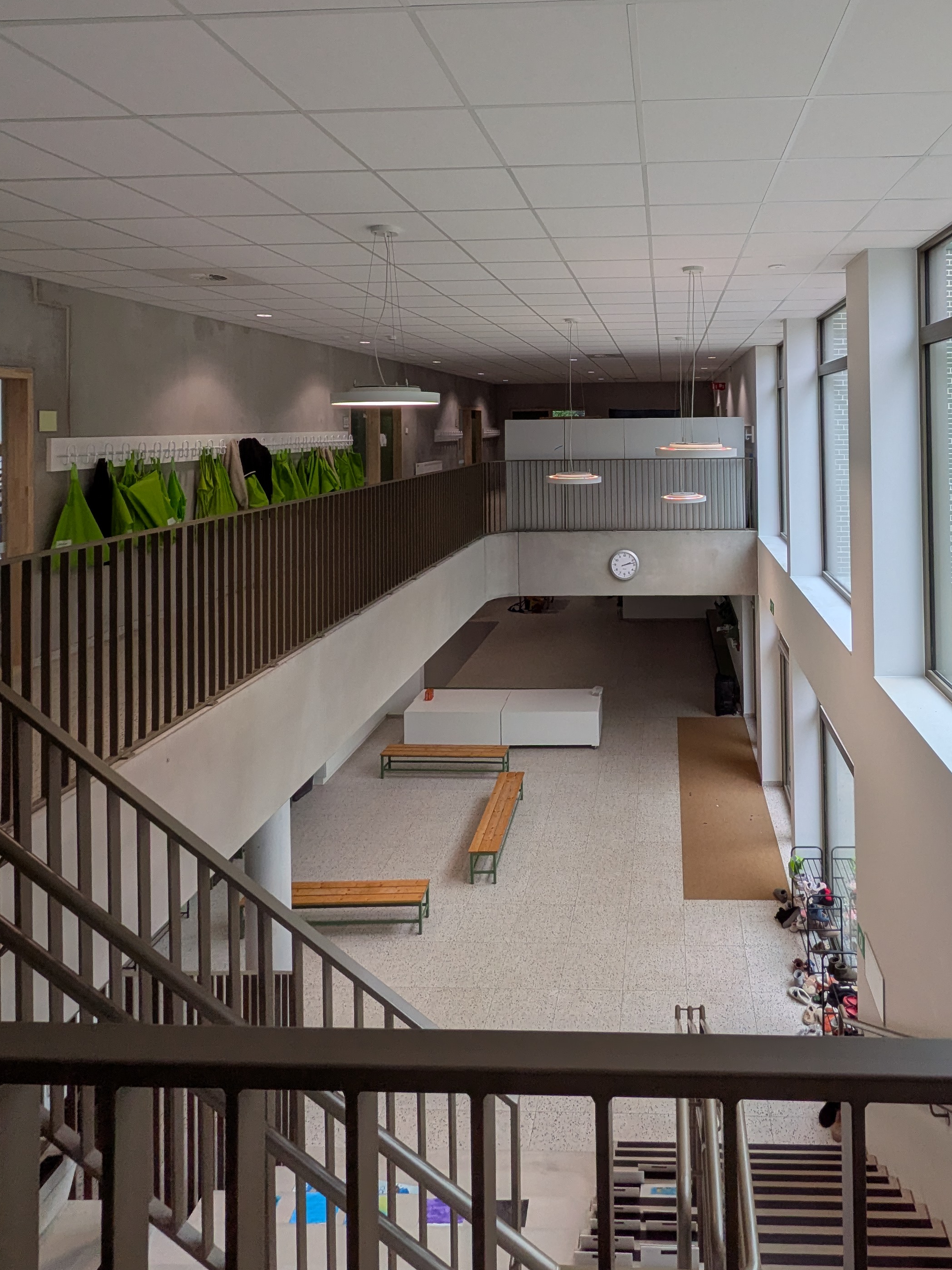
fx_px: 733
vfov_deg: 78.8
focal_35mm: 20
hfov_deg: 64.1
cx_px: 644
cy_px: 411
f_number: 2.2
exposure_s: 1/262
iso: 50
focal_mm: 1.83
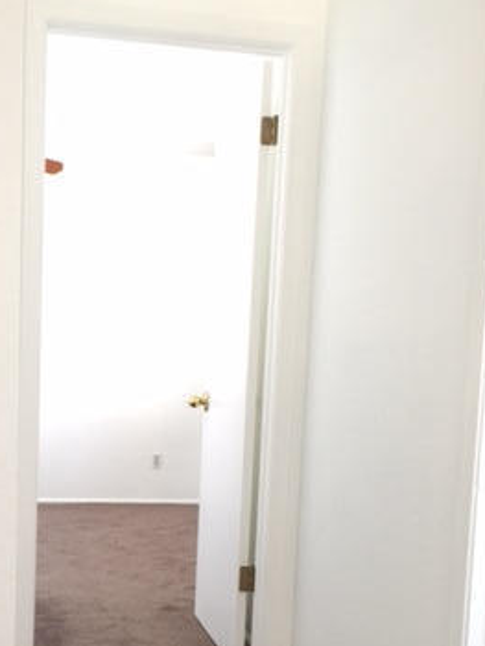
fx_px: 989
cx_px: 124
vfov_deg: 35.2
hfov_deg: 27.2
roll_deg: -2.0
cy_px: 496
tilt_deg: -5.3
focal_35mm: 53
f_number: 2.2
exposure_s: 1/15
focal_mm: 4.15
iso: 64
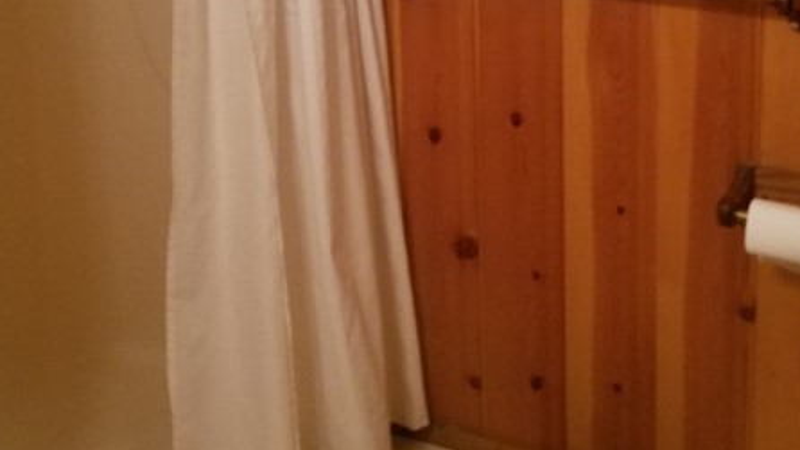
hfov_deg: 32.2
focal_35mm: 65
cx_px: 502
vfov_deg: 18.1
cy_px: -4
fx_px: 1379
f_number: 1.7
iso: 200
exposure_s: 1/12
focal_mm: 4.2
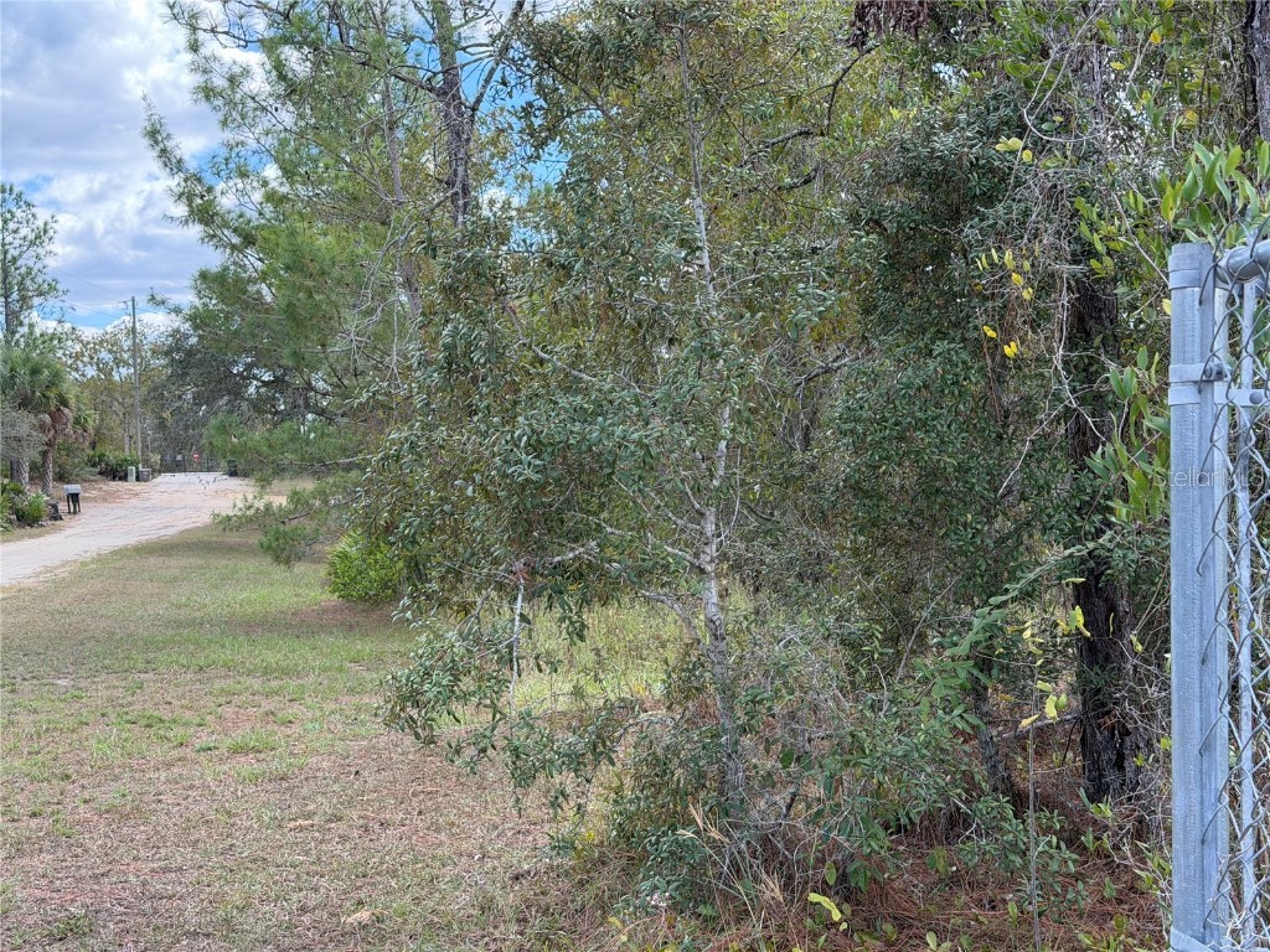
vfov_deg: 30.3
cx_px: 635
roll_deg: +3.1
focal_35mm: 48
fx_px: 1761
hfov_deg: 39.7
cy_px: 476
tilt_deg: -0.2
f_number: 1.78
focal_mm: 6.76
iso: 100
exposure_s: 1/778
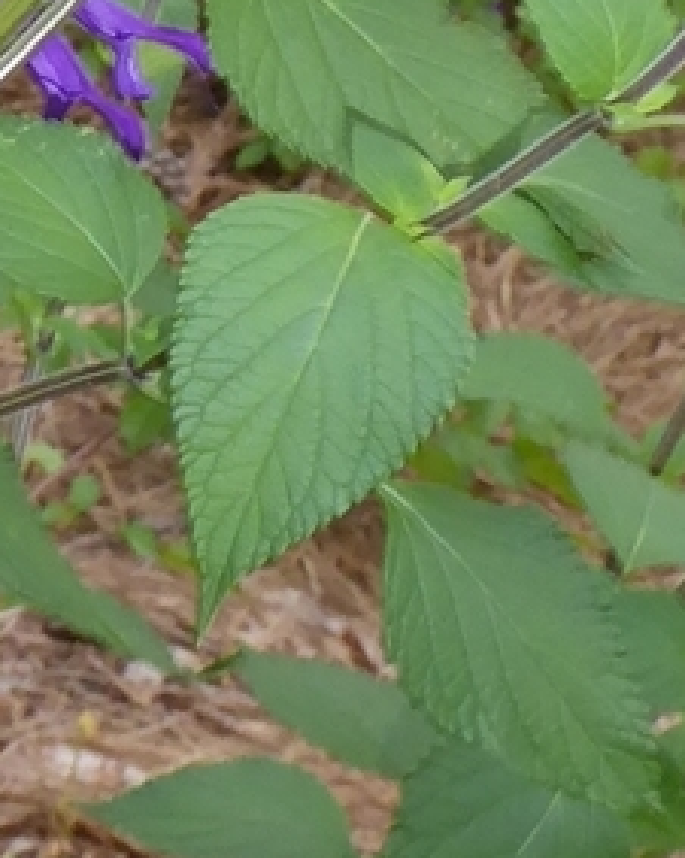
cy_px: -773
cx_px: -849
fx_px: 6165
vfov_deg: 7.7
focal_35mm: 243
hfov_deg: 6.1
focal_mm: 7.8
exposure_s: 1/60
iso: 200
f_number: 3.9
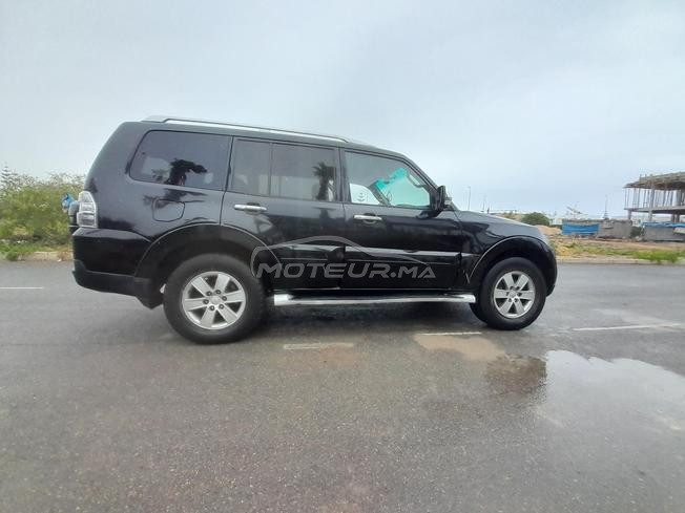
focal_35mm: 13
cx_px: 342
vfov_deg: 89.9
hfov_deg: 106.2
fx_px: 257
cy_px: 256
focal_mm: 1.13
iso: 40
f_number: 2.2
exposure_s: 1/1157
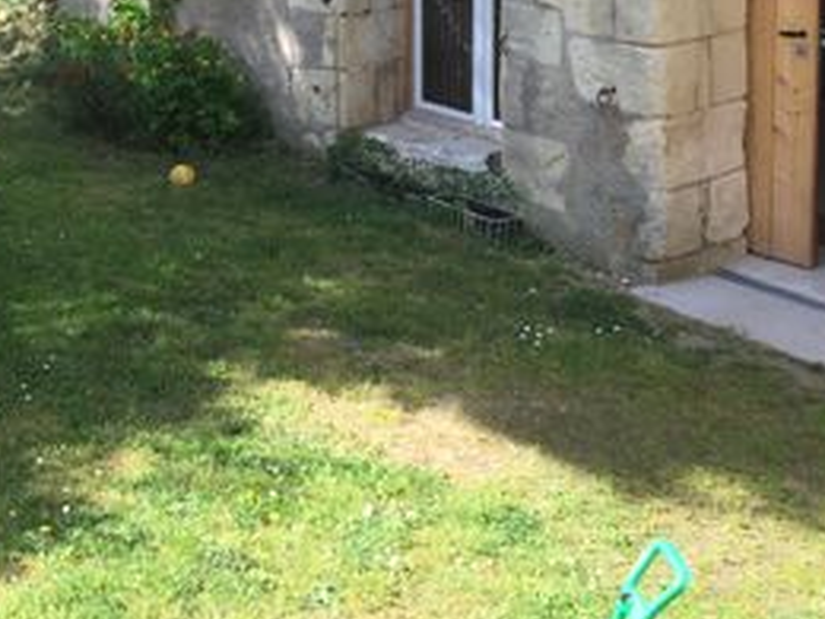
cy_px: -63
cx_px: 44
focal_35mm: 67
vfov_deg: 20.9
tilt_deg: -7.1
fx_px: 1597
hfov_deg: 27.6
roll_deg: +2.0
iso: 32
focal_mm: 4.15
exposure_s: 1/638
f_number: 2.2
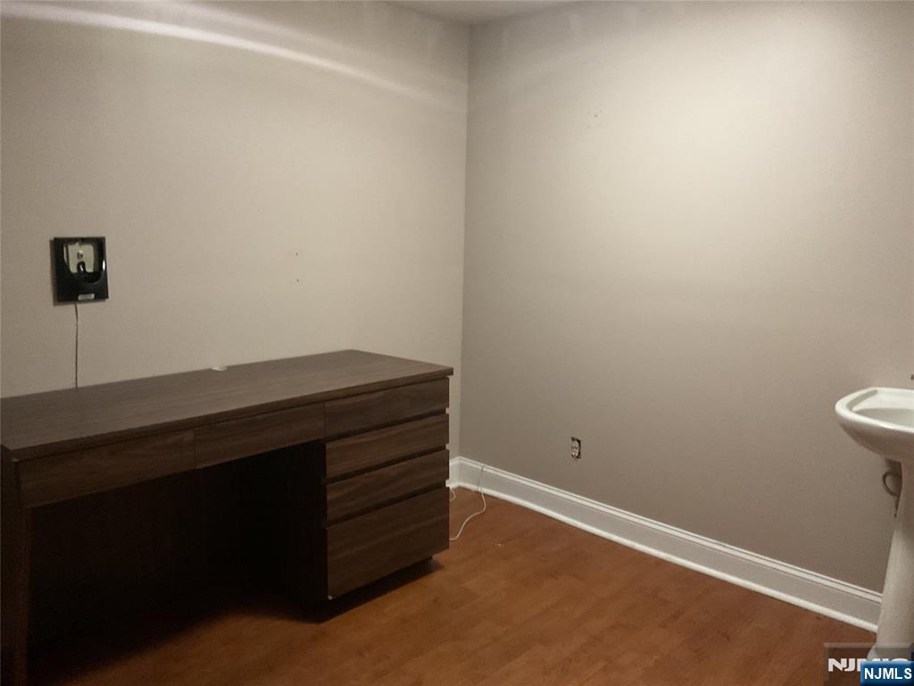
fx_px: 766
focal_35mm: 29
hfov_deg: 61.7
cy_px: 343
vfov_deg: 48.2
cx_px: 457
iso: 500
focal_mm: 3
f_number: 1.8
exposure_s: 1/30
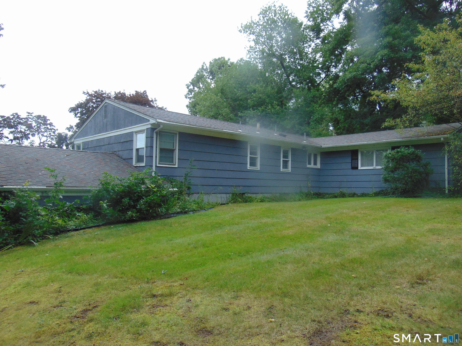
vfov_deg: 54.9
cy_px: 173
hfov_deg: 69.4
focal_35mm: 25
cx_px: 231
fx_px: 334
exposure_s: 1/200
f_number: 3
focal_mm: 4.5
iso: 80
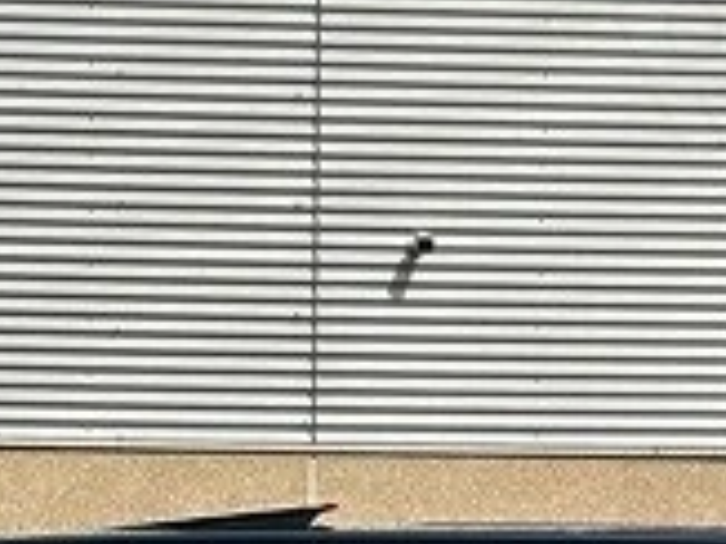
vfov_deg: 8.9
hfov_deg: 12.3
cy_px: 941
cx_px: 232
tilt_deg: -4.8
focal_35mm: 160
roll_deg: -0.3
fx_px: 3353
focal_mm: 5.7
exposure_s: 1/6211
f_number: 1.5
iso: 50
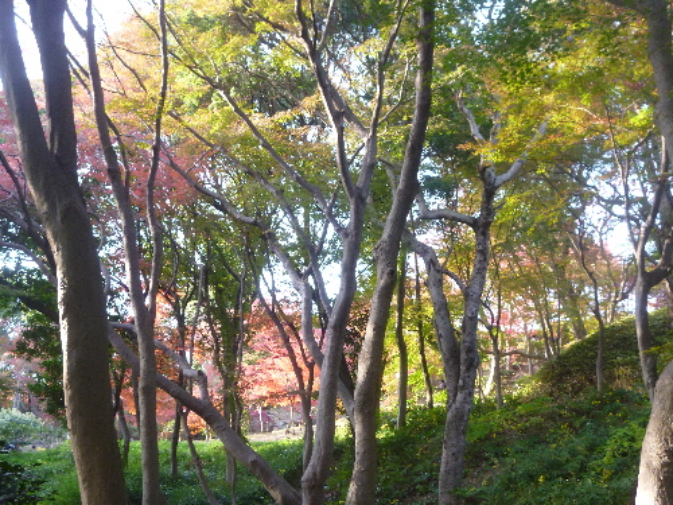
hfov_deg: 42.9
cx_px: 336
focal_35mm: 44
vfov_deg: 32.9
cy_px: 252
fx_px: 855
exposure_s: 1/80
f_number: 3.3
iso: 250
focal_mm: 7.9
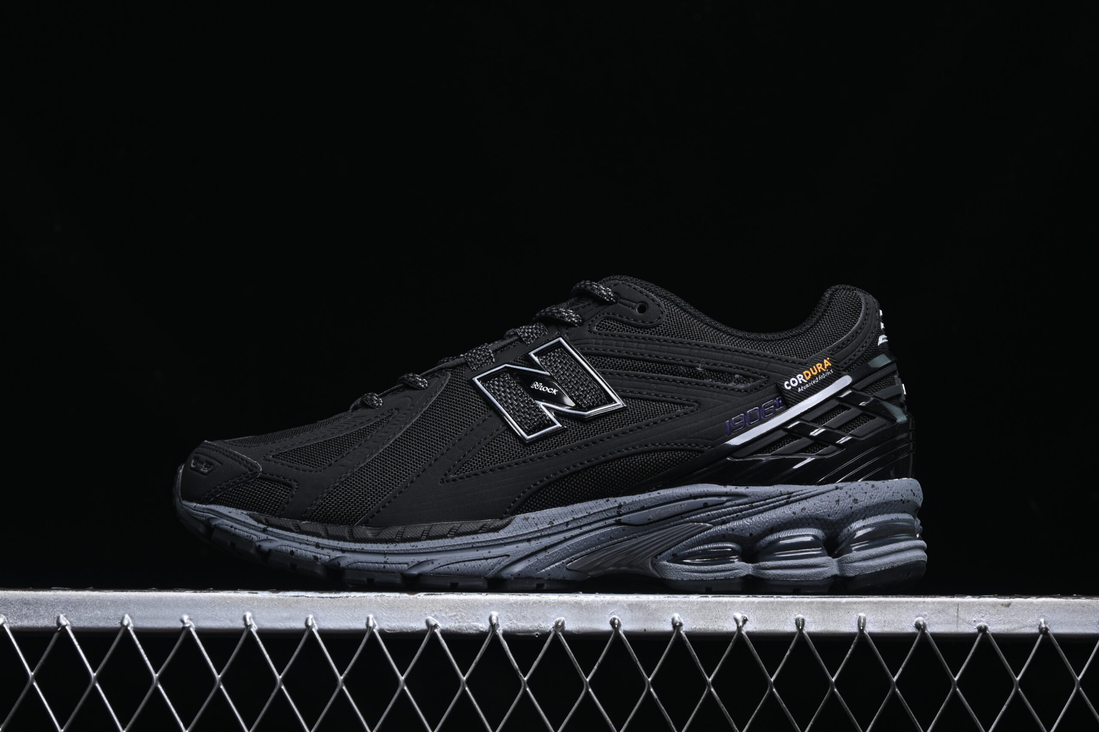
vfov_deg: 18.2
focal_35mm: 75
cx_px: 550
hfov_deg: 27.0
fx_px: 2290
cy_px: 366
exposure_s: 1/50
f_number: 6.3
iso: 160
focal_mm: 50
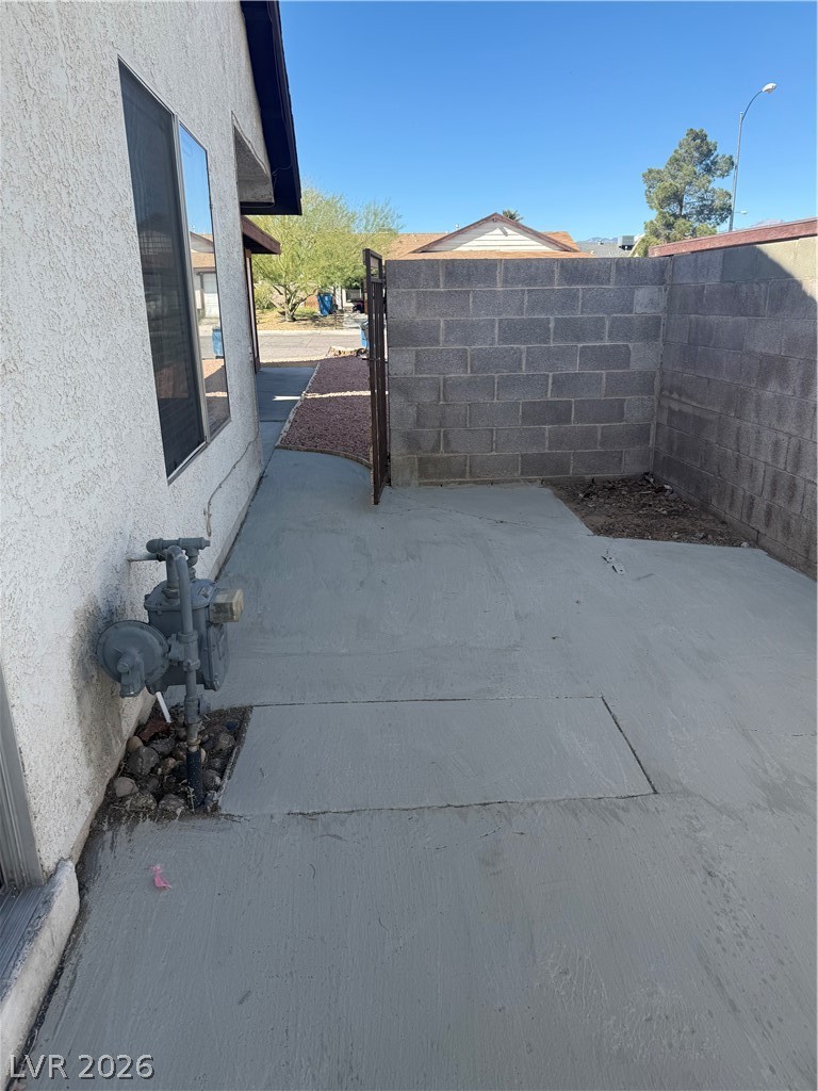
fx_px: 756
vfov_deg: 71.6
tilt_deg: -16.0
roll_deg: +0.5
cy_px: 546
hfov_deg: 56.8
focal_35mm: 24
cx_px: 409
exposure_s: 1/2299
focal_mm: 6.76
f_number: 1.78
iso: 80
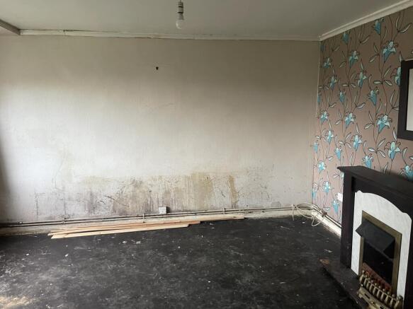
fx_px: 310
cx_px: 206
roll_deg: +0.8
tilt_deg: -8.6
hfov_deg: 67.3
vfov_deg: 53.0
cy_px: 154
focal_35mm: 26
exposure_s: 1/60
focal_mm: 4.2
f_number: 1.6
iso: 400
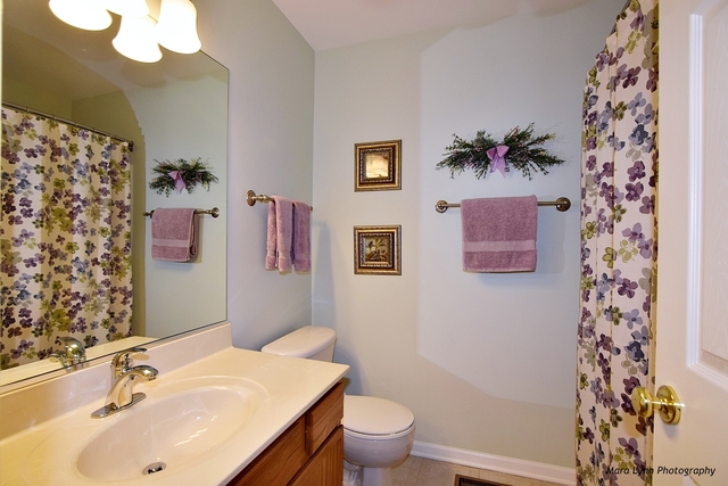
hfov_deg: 95.0
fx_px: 334
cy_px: 243
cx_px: 364
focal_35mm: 16
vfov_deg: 72.1
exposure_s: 1/125
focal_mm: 11
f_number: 5.6
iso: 450
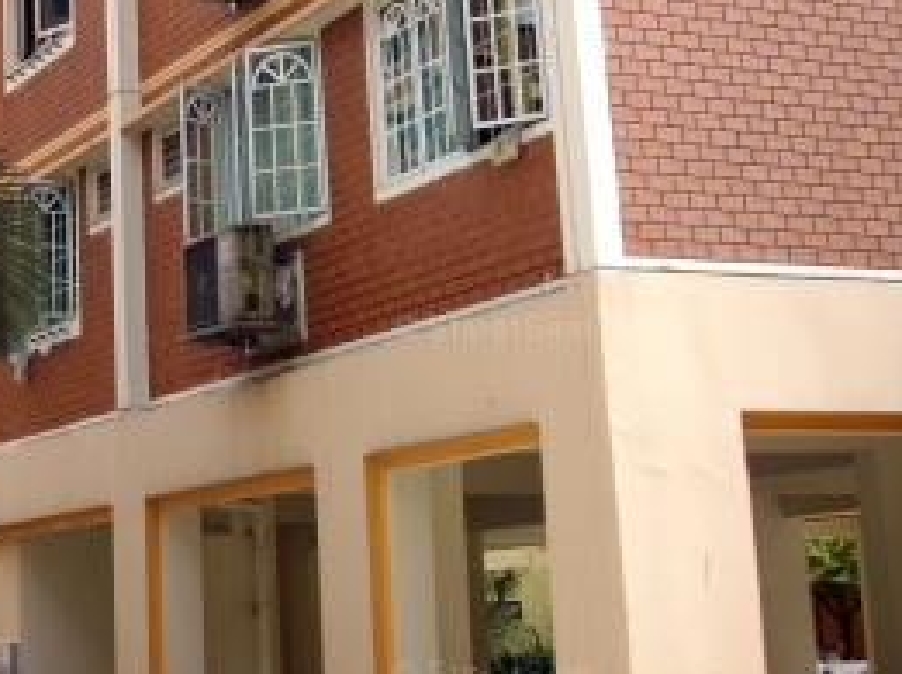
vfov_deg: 18.3
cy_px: -14
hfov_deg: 23.8
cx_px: -41
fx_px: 2030
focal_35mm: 78
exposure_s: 1/400
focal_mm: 6.2
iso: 80
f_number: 2.8
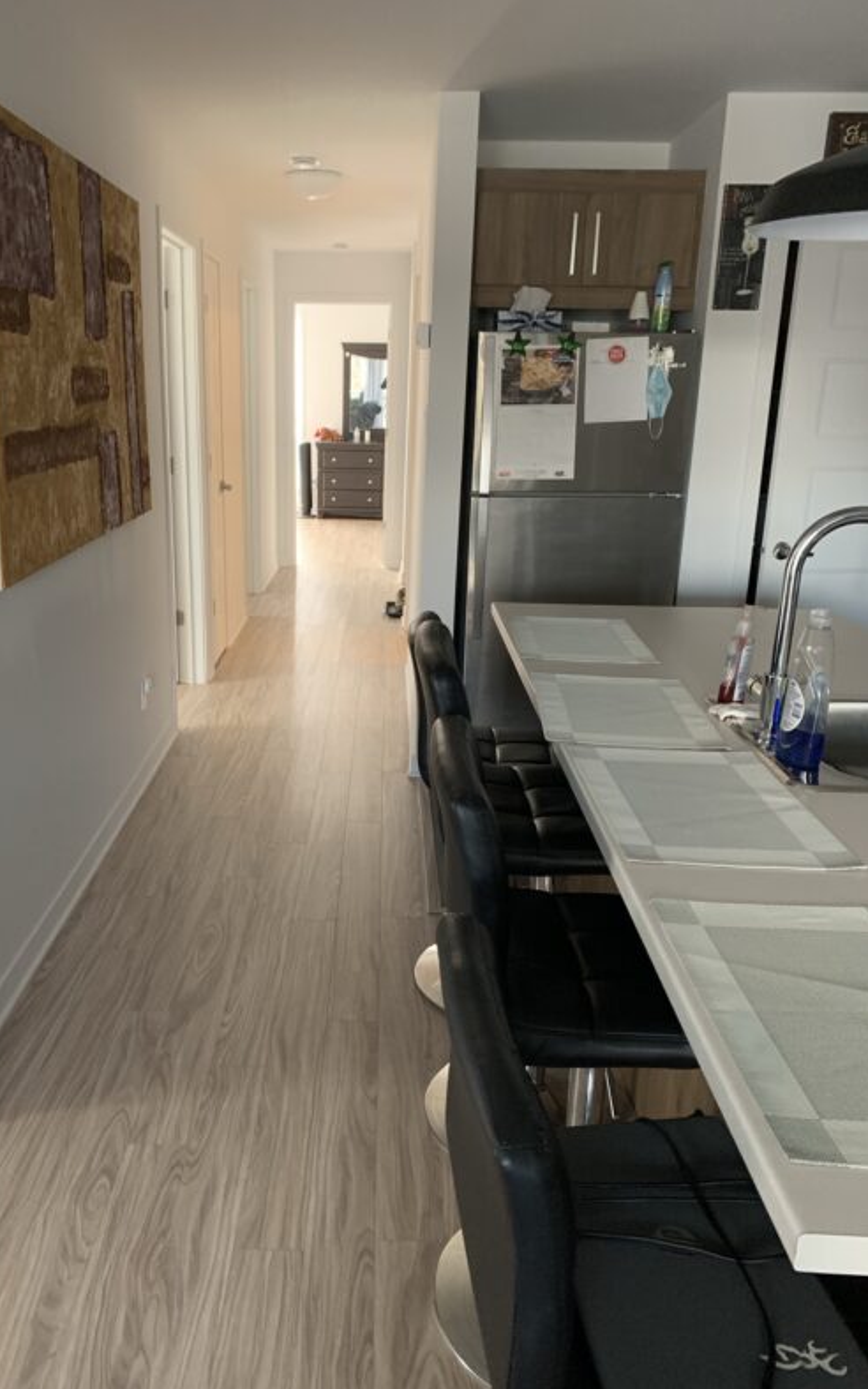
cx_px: 346
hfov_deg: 44.3
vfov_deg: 66.5
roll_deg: -1.9
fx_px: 1060
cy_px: 701
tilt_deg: -15.0
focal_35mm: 28
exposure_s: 1/60
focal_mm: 4.25
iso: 320
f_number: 1.8
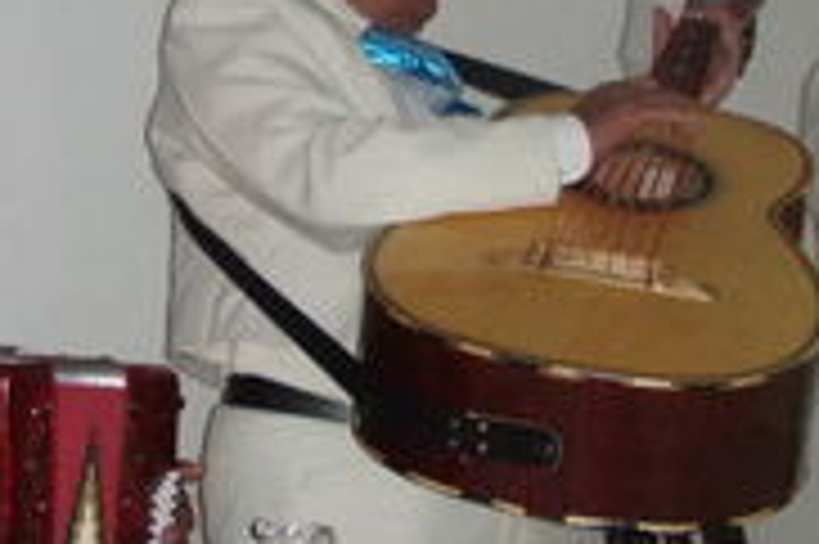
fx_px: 3159
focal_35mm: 139
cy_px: 49
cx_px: 130
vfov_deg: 9.8
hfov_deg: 14.7
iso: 250
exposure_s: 1/30
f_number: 3.5
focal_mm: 6.7
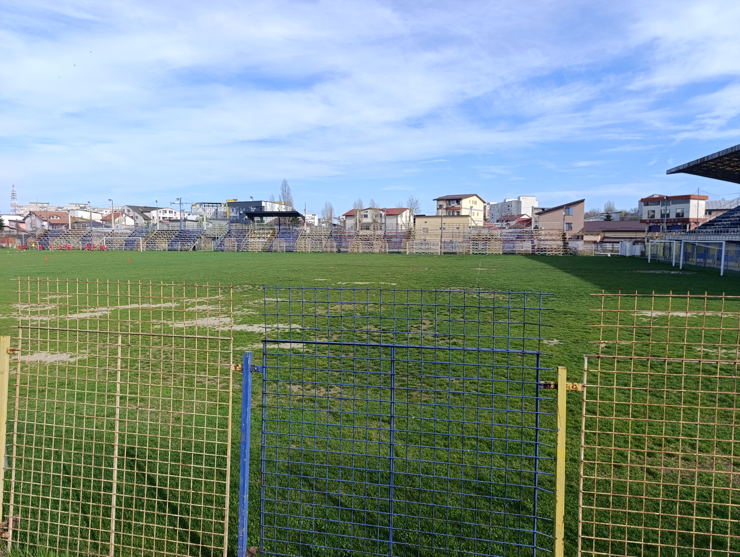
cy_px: 278
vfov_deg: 59.0
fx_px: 492
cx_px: 370
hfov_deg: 73.8
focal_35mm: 23
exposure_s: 1/518
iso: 50
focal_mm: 6.14
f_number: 1.6
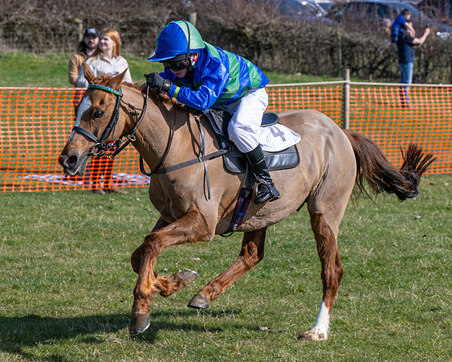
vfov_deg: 9.9
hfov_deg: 12.4
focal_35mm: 155
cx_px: 244
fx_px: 2077
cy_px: 124
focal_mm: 70
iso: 200
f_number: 5
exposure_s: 1/1250
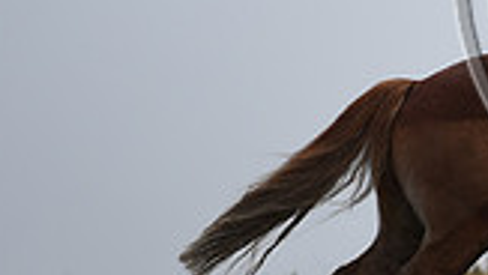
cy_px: -78
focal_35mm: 744
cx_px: 728
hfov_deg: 2.9
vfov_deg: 1.6
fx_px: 9635
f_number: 3.5
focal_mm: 200
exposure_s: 1/800
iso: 100
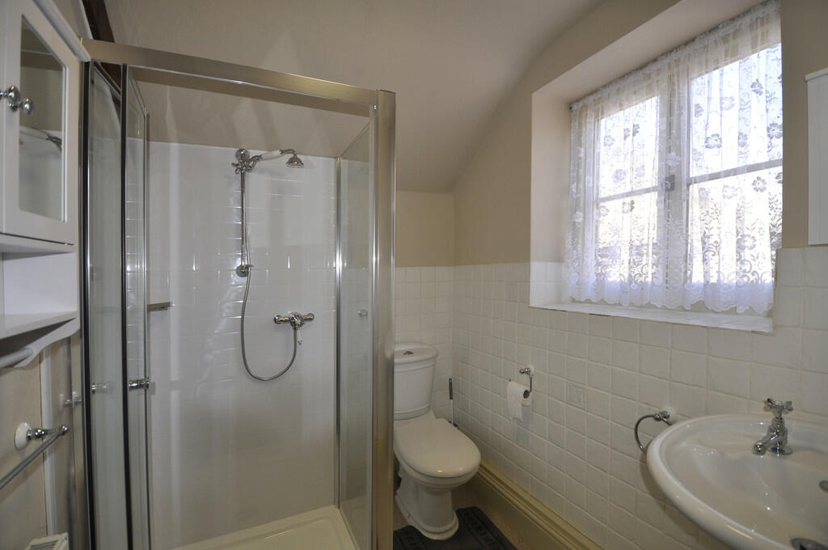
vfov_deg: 77.2
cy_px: 275
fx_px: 345
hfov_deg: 100.5
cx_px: 414
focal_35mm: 15
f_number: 3.5
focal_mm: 10
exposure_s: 1/200
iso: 250
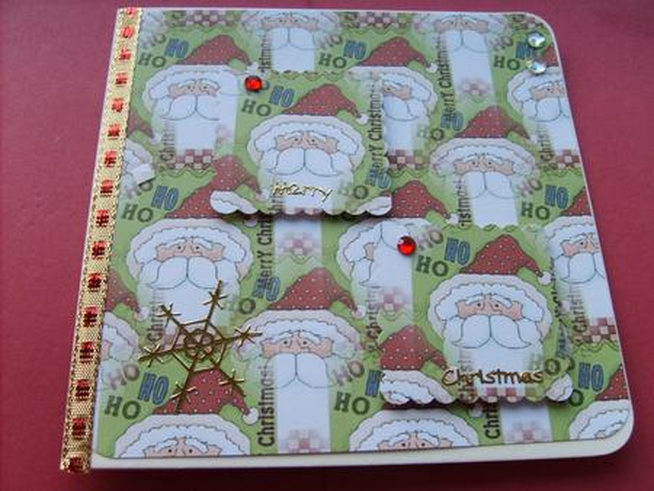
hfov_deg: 52.6
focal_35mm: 35
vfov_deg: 40.7
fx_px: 662
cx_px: 327
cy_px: 246
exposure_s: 1/30
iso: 56
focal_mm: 5.8
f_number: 2.8
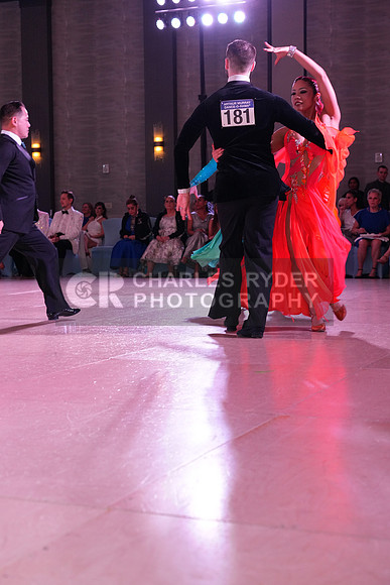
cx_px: 195
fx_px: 958
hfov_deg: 23.0
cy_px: 292
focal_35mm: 59
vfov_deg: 33.9
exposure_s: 1/250
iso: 2500
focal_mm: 59
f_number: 5
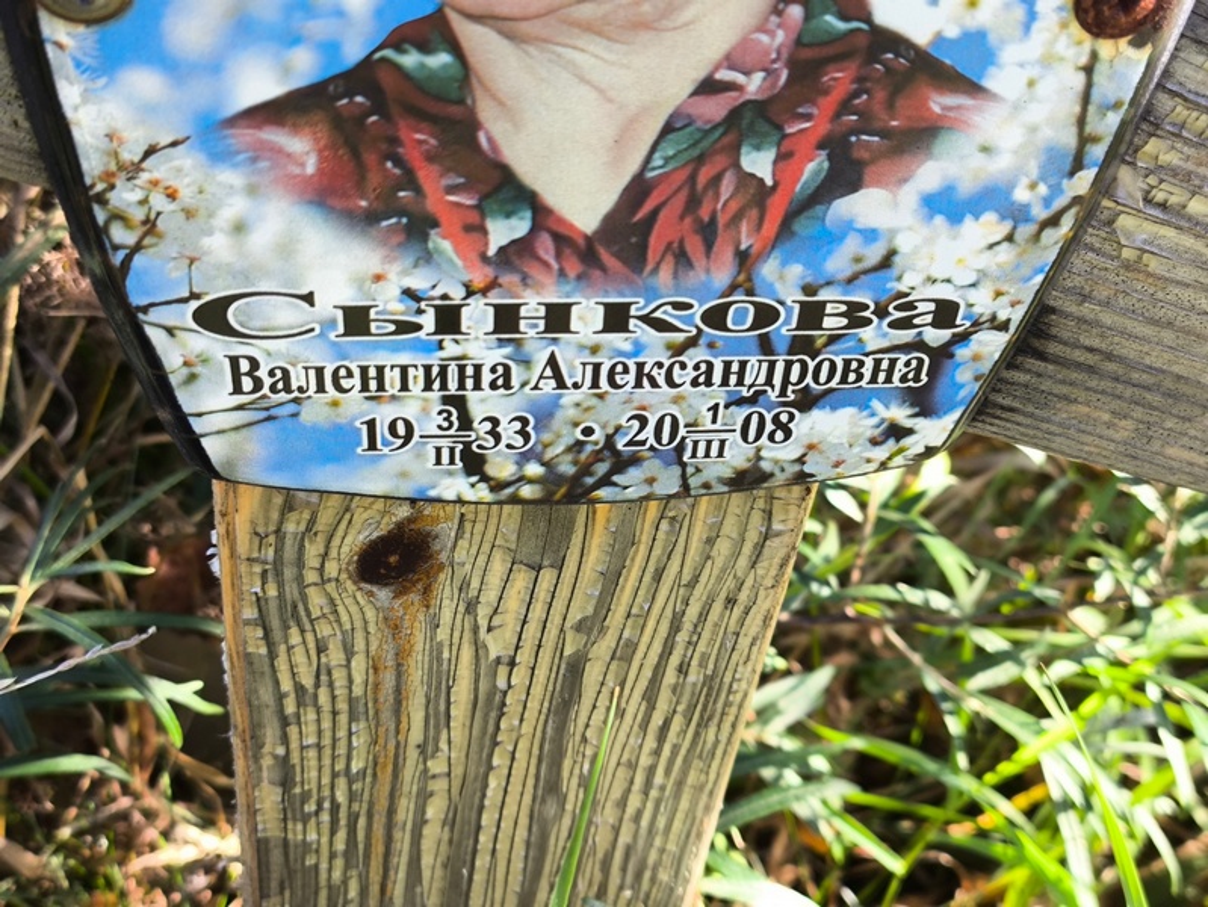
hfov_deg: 38.2
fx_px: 1746
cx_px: 604
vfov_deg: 29.1
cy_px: 454
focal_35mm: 50
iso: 64
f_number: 1.7
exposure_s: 1/120
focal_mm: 4.71
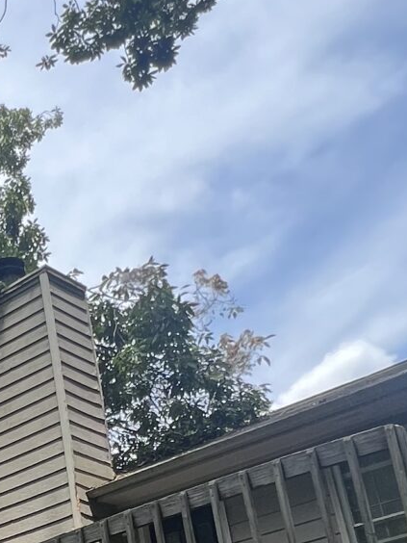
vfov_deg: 31.1
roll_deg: +0.2
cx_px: -273
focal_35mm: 59
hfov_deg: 19.9
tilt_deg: +23.6
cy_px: 497
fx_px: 925
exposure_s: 1/481
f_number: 1.8
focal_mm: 1.57
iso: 32
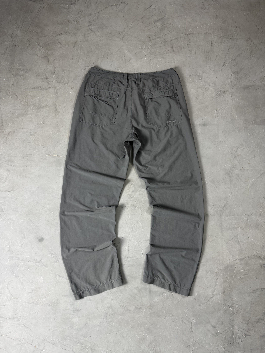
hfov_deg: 56.8
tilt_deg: -80.9
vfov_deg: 71.6
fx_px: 245
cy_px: 176
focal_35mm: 24
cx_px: 132
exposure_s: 1/60
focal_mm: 6.76
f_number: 1.78
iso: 160
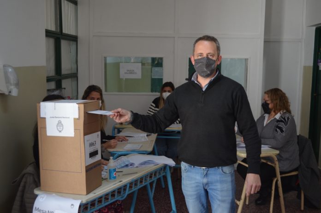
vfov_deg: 31.8
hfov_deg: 46.5
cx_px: 160
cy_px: 106
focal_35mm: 42
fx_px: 374
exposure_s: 1/60
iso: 560
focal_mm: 28
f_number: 4.5
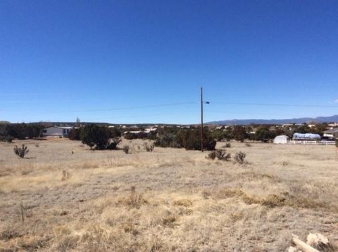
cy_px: 126
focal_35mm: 32
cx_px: 169
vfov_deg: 44.0
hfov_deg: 56.9
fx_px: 312
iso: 32
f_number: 2.4
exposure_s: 1/1972
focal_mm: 3.3
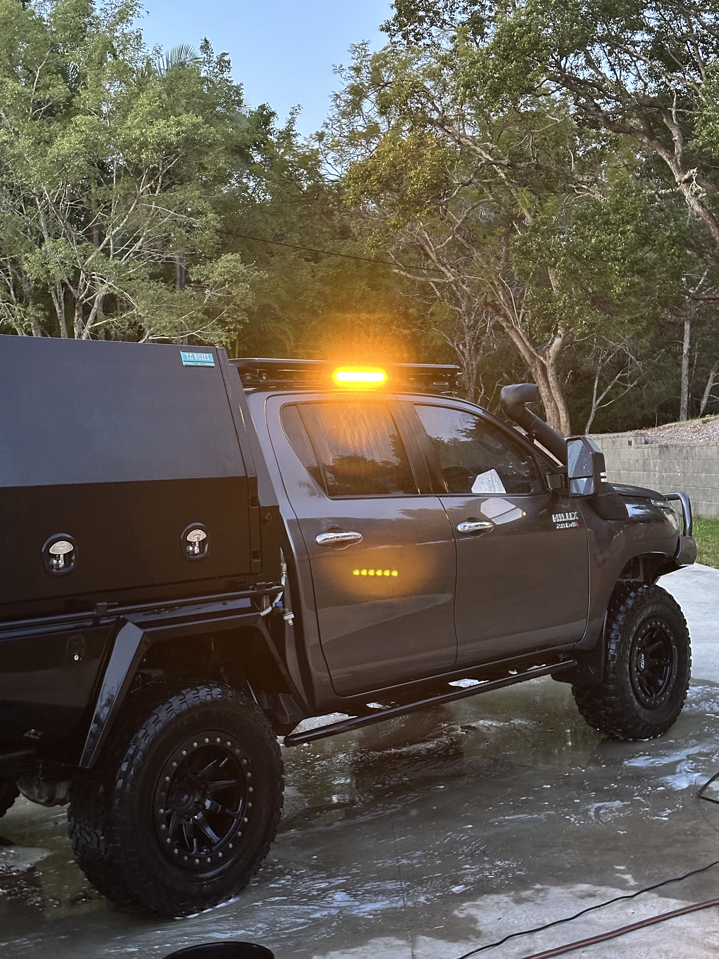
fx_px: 1329
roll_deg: +1.5
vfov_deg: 39.7
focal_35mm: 48
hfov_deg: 30.3
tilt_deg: -1.7
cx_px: 360
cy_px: 480
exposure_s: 1/26
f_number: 1.78
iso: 640
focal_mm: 6.86
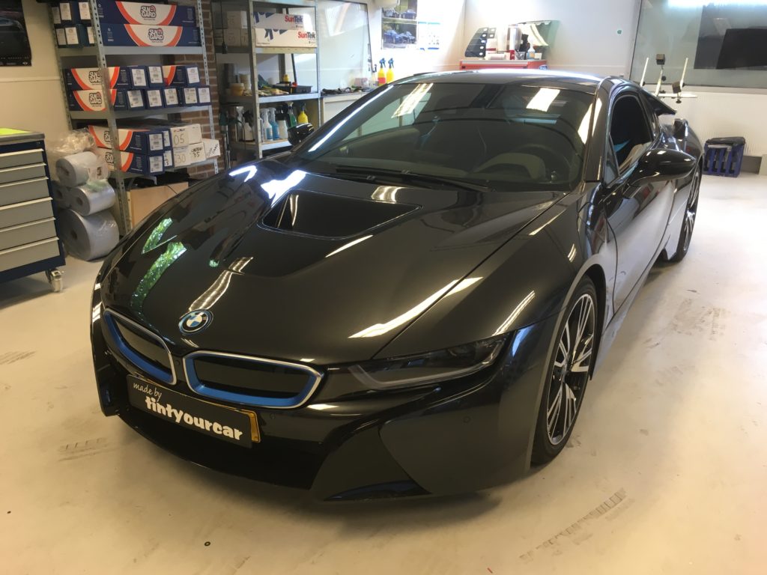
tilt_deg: -19.1
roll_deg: -1.6
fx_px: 643
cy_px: 288
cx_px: 384
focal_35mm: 29
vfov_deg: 48.2
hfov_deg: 61.7
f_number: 2.2
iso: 64
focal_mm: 4.15
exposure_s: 1/33
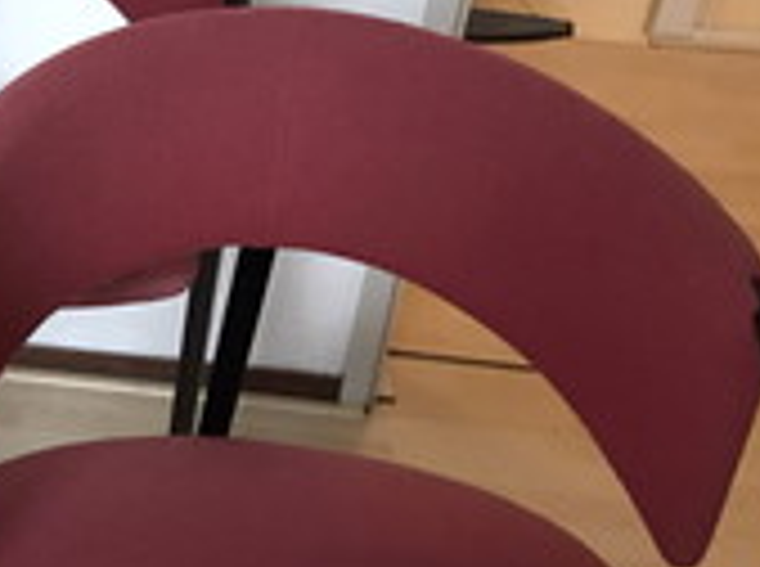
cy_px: 450
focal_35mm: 85
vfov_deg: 17.2
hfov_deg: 21.1
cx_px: -211
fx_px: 1862
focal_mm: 3.99
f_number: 1.8
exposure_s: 1/11
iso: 100
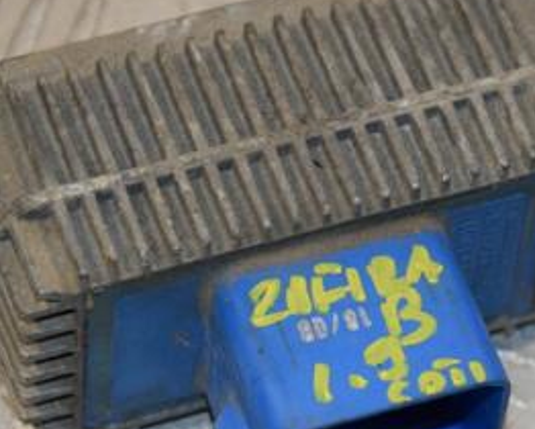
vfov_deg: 4.9
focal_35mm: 316
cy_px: 249
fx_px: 5007
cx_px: 314
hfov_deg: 6.1
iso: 800
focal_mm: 98
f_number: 7.1
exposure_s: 1/200
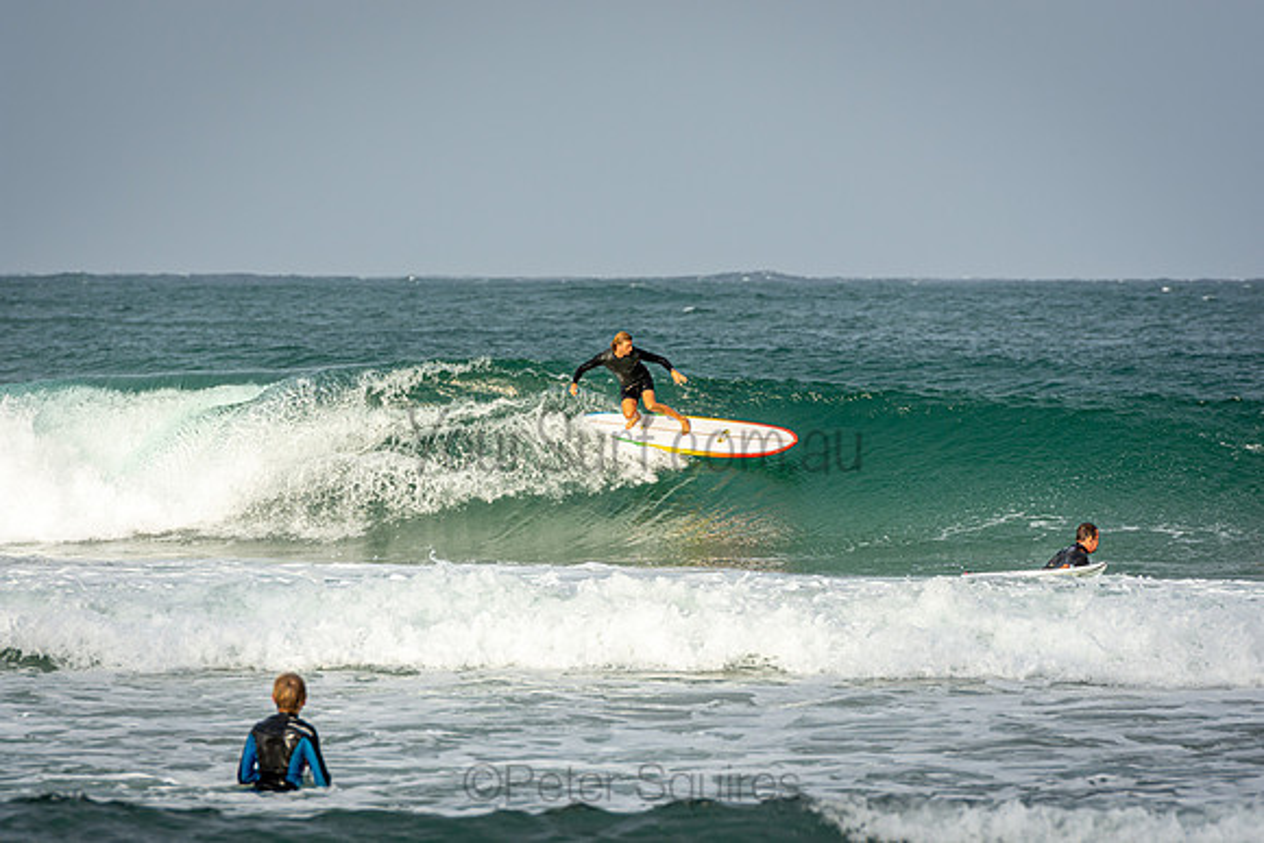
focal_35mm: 300
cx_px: 632
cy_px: 422
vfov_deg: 4.6
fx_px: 10535
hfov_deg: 6.9
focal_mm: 200
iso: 200
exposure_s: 1/1250
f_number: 5.6
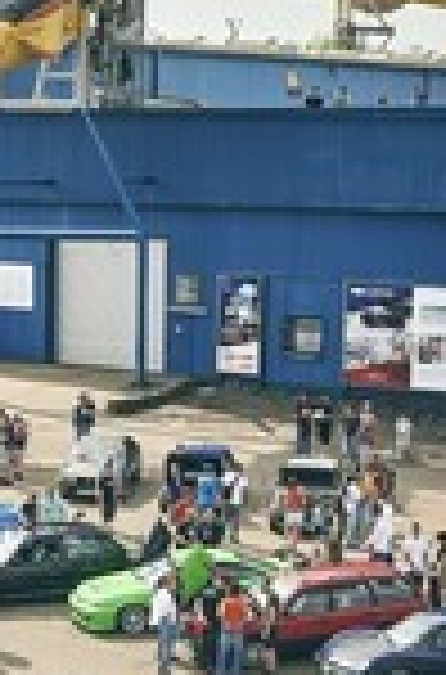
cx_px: 54
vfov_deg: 19.0
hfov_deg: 12.6
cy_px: 518
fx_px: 2002
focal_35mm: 107
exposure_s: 1/1000
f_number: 3.5
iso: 100
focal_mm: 40
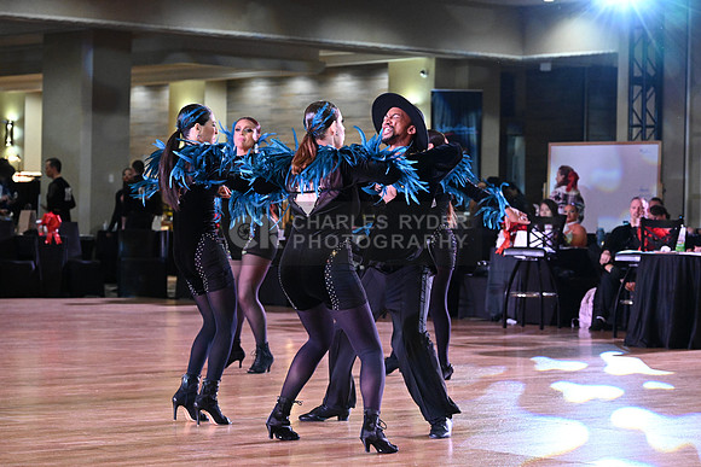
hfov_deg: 20.4
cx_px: 350
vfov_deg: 13.7
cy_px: 234
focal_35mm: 100
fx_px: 1948
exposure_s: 1/320
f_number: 5.6
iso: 6400
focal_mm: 100
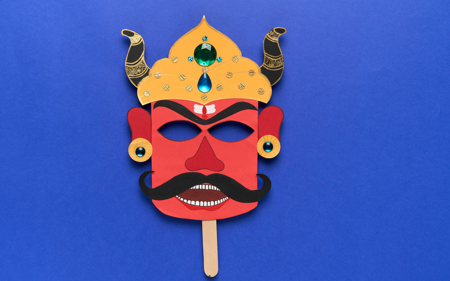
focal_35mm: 62
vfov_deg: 21.0
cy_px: 146
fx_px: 760
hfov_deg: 32.9
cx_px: 204
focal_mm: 53
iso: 100
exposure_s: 1/125
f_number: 9
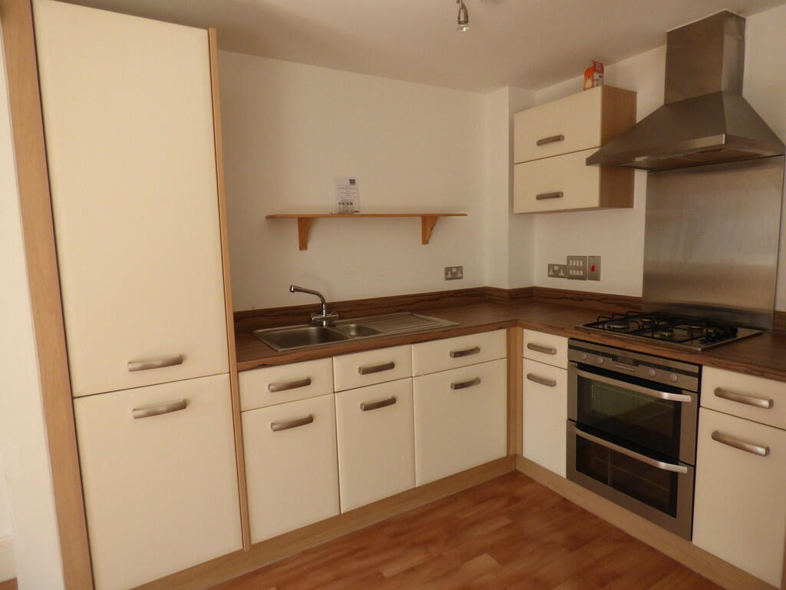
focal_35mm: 20
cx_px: 393
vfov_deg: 66.0
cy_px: 295
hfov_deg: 81.7
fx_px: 454
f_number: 2.8
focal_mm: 3.58
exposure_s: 1/160
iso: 320
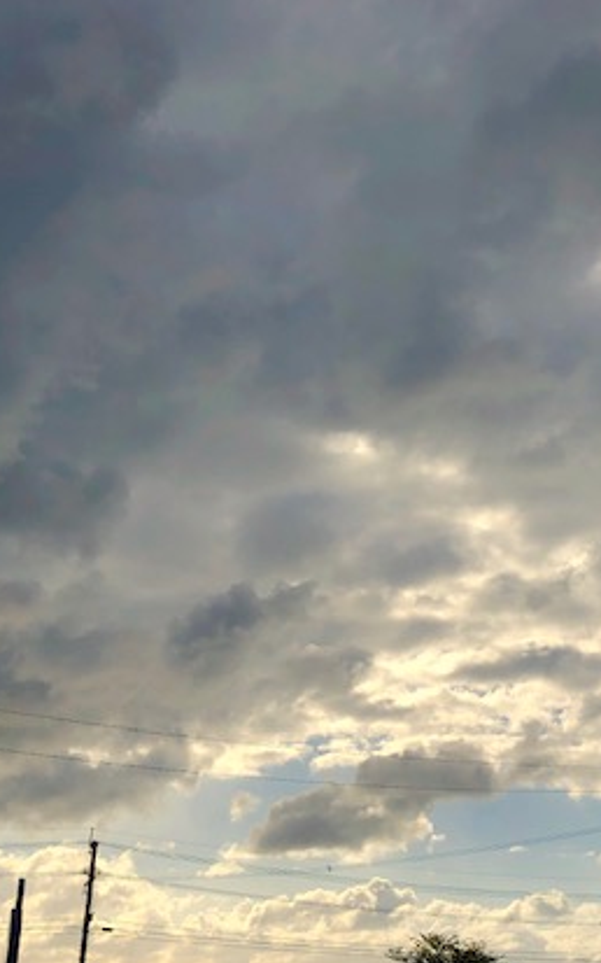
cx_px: 398
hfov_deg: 27.8
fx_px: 1206
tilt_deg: +20.8
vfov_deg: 43.4
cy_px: 541
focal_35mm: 46
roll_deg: -1.0
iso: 25
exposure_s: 1/5348
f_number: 1.8
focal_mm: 3.99
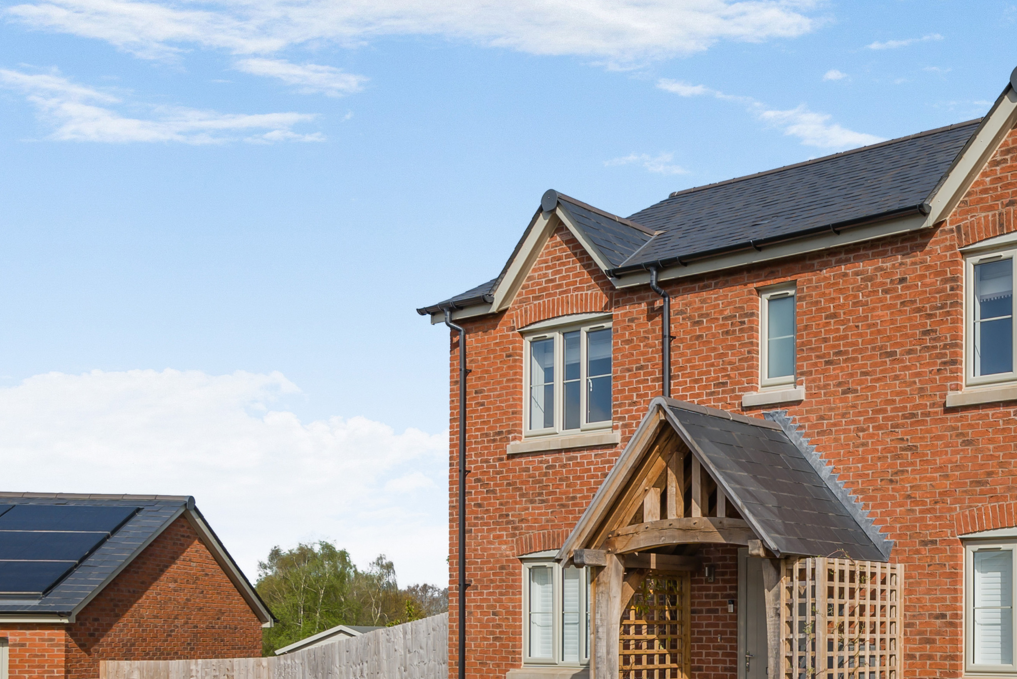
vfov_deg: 31.0
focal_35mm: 41
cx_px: 1061
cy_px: 627
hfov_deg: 40.3
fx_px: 1159
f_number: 11
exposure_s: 1/200
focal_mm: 18
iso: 100
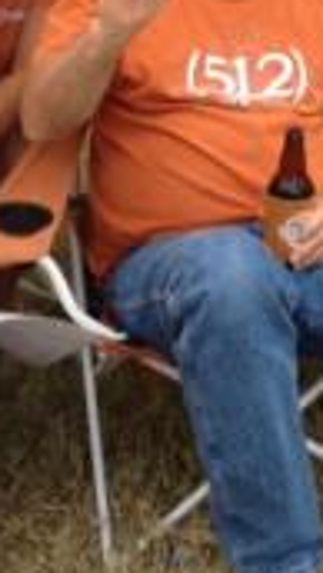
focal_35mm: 111
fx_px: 1687
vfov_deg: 18.8
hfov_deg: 10.8
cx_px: 323
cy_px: 18
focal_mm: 4.28
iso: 64
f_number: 2.4
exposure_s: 1/188
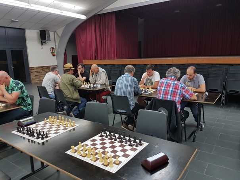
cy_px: 90
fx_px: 180
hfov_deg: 67.3
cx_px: 120
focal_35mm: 26
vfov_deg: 53.1
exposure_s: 1/50
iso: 125
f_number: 1.7
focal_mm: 4.2
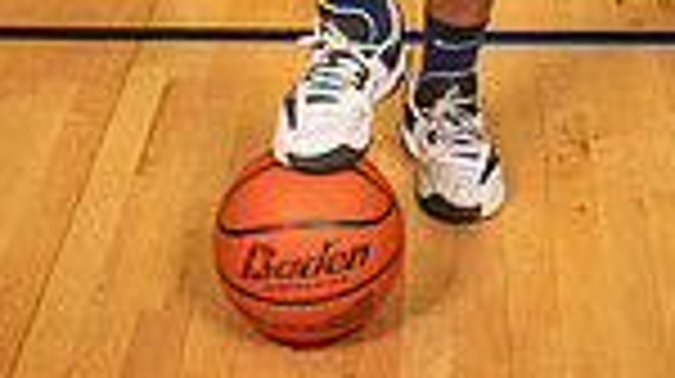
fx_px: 2020
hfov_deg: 18.9
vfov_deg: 9.6
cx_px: 454
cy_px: -513
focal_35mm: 113
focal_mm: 36
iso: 640
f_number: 6.3
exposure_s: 1/320
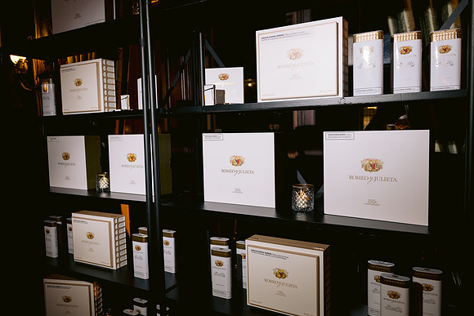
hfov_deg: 65.5
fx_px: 369
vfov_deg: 46.4
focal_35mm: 28
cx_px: 237
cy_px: 158
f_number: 4
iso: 400
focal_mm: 28
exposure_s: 1/80
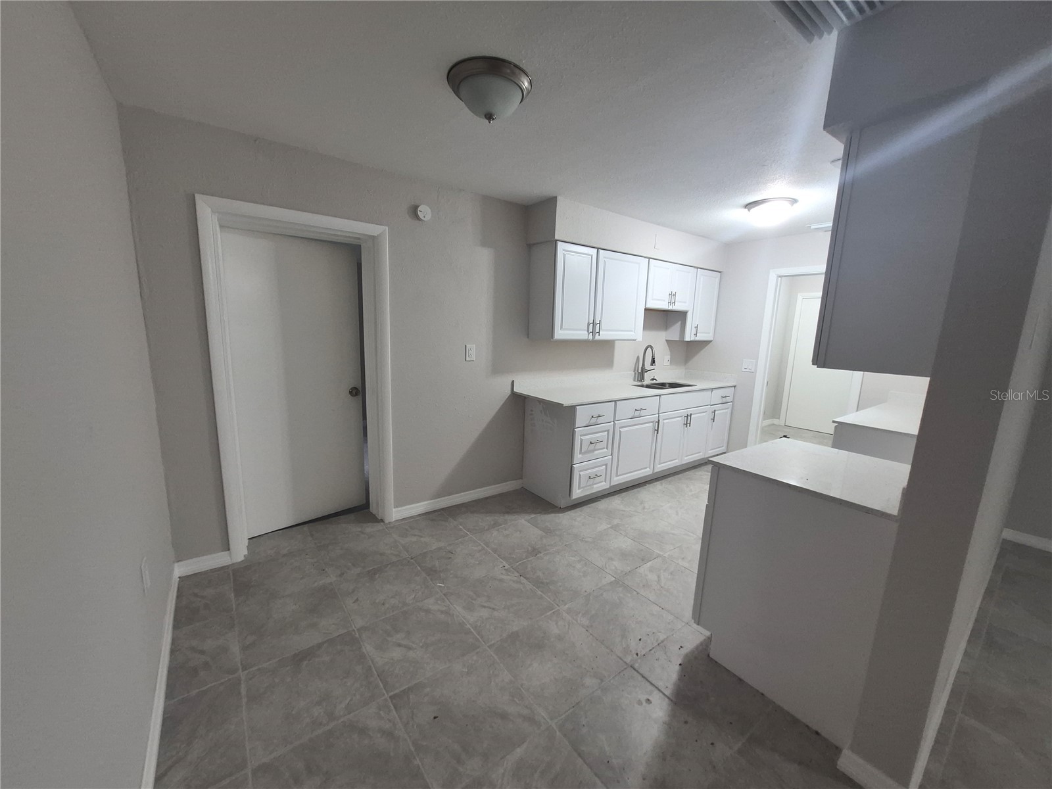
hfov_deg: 106.2
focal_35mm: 13
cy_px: 394
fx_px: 395
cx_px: 526
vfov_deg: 89.9
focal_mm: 1.74
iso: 250
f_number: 2.2
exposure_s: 1/60
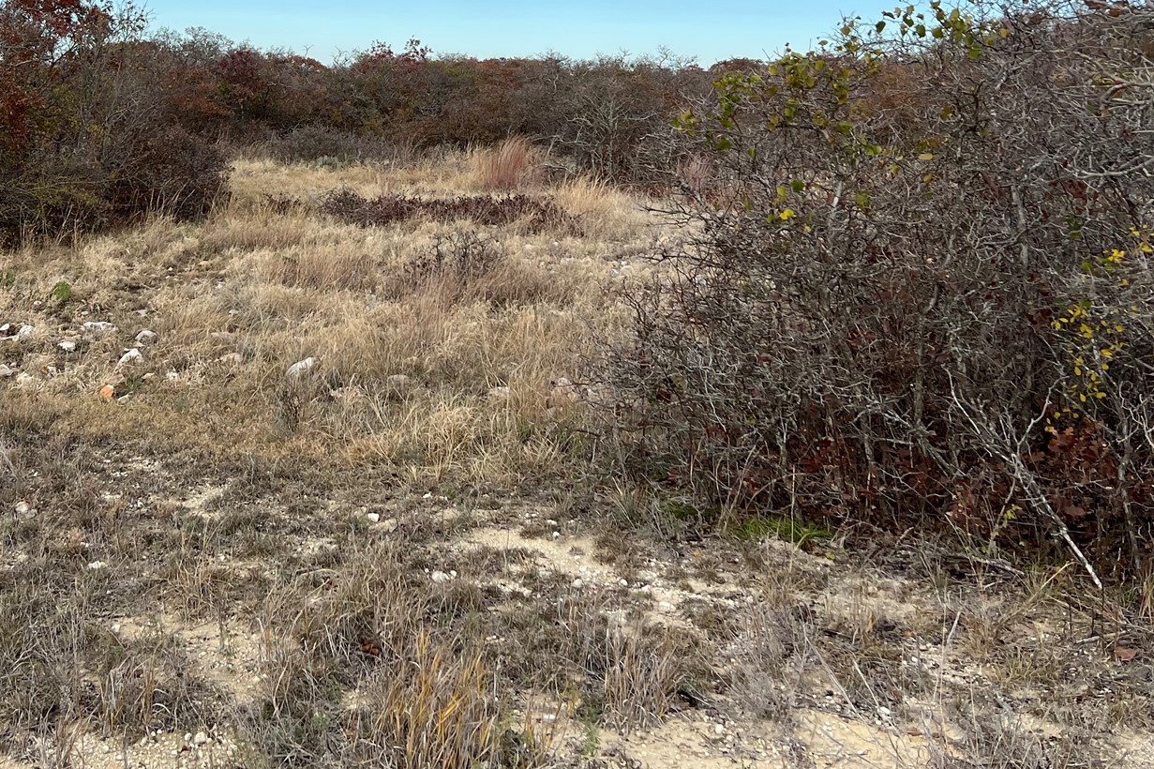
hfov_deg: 42.5
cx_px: 315
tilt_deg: +0.3
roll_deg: -2.2
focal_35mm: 45
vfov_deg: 28.8
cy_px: 87
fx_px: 1442
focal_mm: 5.7
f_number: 1.5
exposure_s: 1/3968
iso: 50
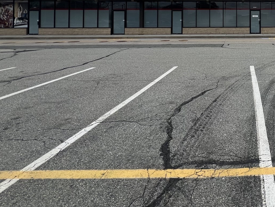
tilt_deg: +0.9
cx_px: 252
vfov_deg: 47.7
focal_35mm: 26
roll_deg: +0.4
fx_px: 207
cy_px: 21
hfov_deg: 57.0
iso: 32
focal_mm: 1.57
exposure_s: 1/1107
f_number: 1.8
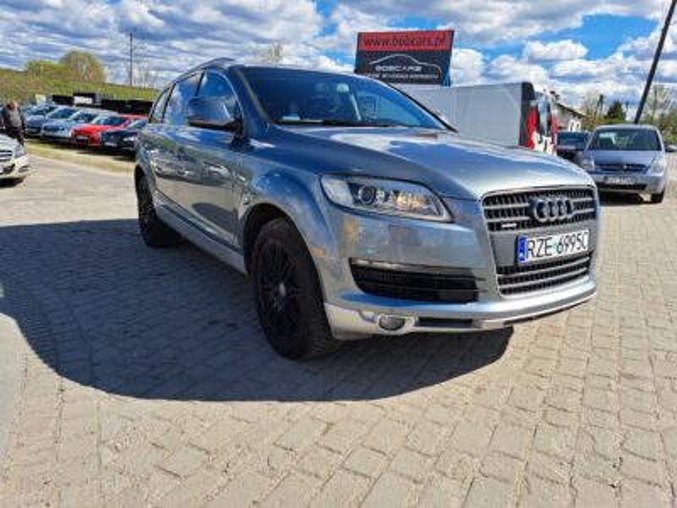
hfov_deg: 71.6
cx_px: 338
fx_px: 469
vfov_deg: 56.8
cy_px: 254
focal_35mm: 24
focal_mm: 5.23
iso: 50
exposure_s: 1/1145
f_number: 1.8
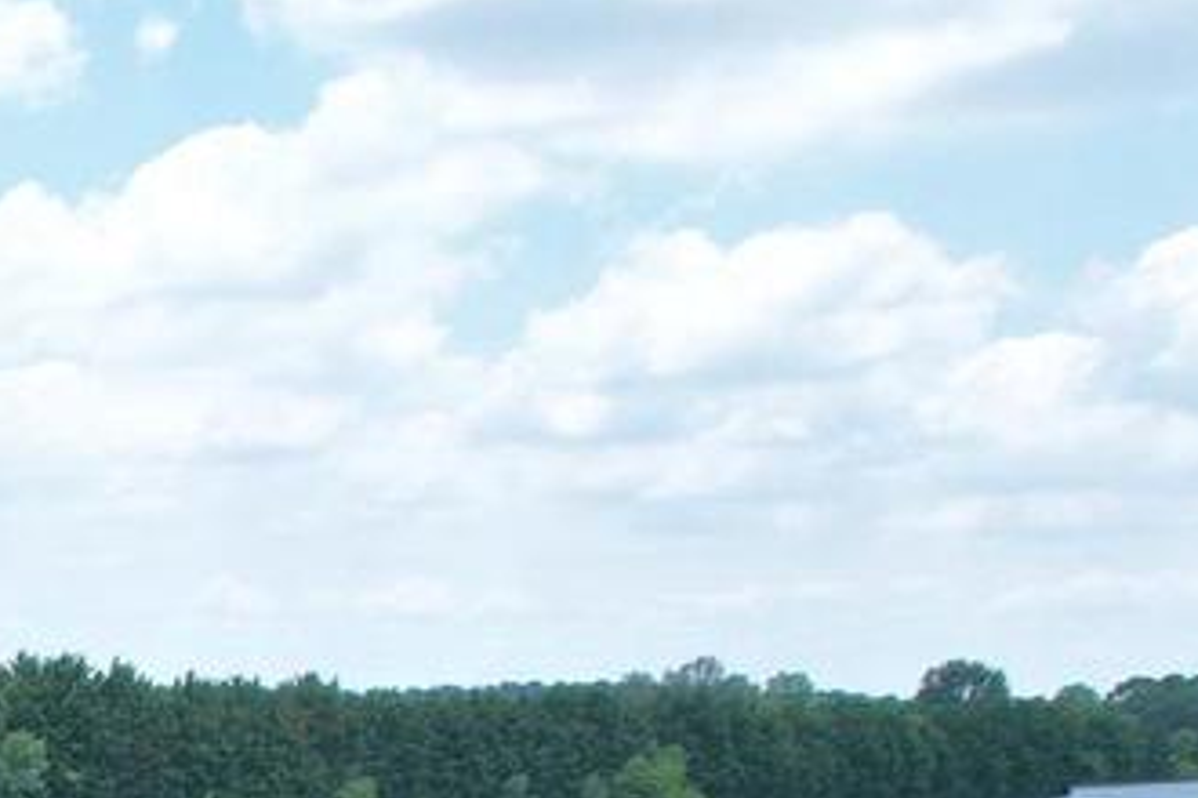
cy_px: 1614
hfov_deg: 16.8
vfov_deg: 12.5
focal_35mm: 96
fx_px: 3194
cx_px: -1085
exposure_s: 1/1250
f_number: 2.8
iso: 100
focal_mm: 8.38
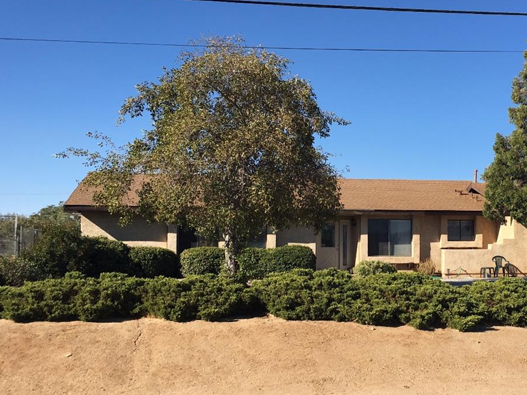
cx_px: 382
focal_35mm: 48
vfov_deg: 30.2
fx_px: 731
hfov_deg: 38.8
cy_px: 219
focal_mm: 4.15
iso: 25
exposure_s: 1/1350
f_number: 2.2
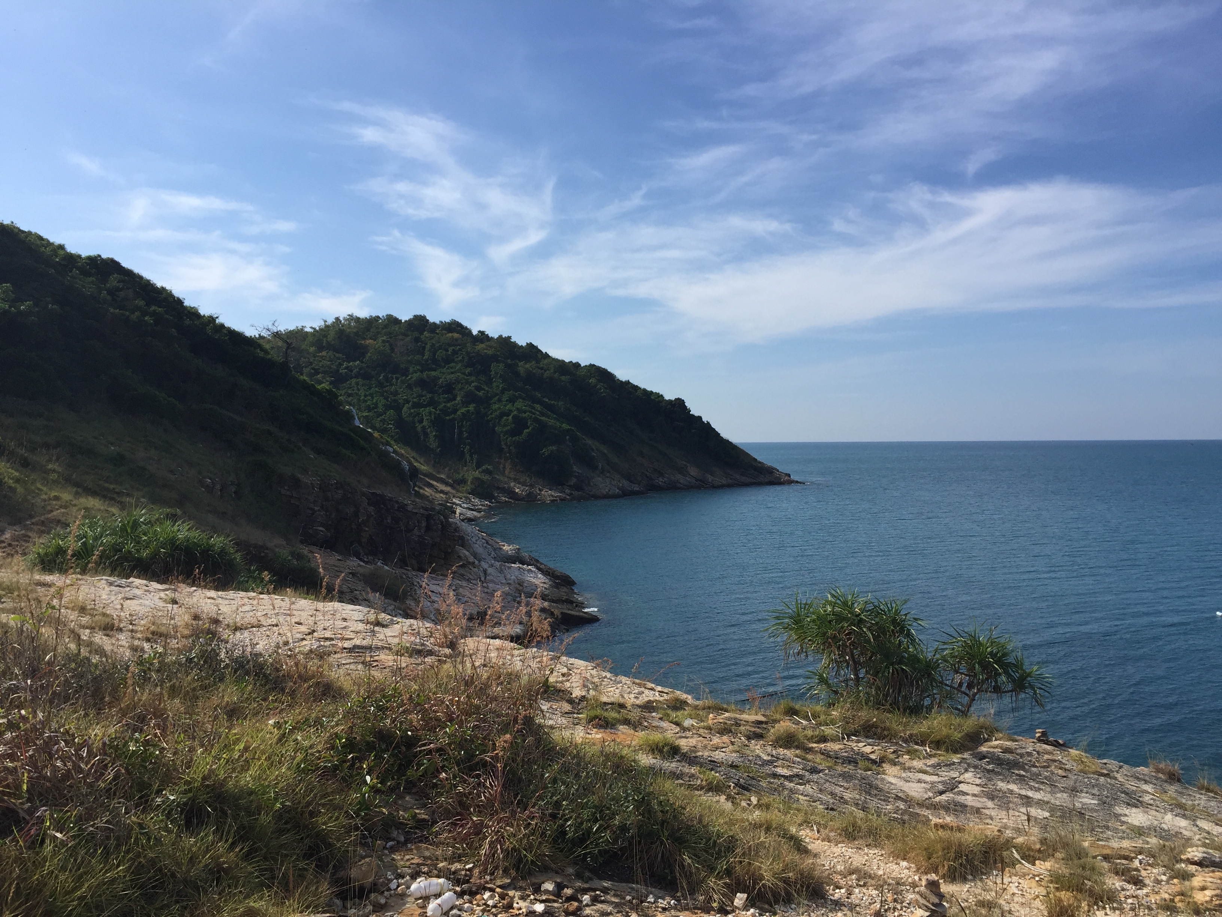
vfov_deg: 48.2
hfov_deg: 61.7
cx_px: 611
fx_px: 1024
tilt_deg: -1.5
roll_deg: -1.2
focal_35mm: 29
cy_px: 458
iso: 32
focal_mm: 4.15
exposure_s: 1/2639
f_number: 2.2
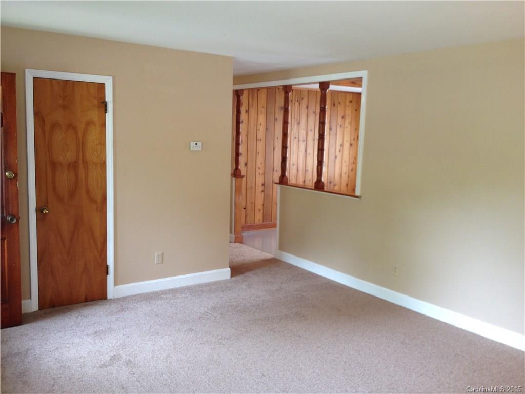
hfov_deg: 52.6
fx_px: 531
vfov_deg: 40.7
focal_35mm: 35
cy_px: 197
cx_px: 262
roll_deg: -1.9
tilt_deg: -9.9
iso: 64
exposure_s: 1/20
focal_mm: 4.28
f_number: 2.4
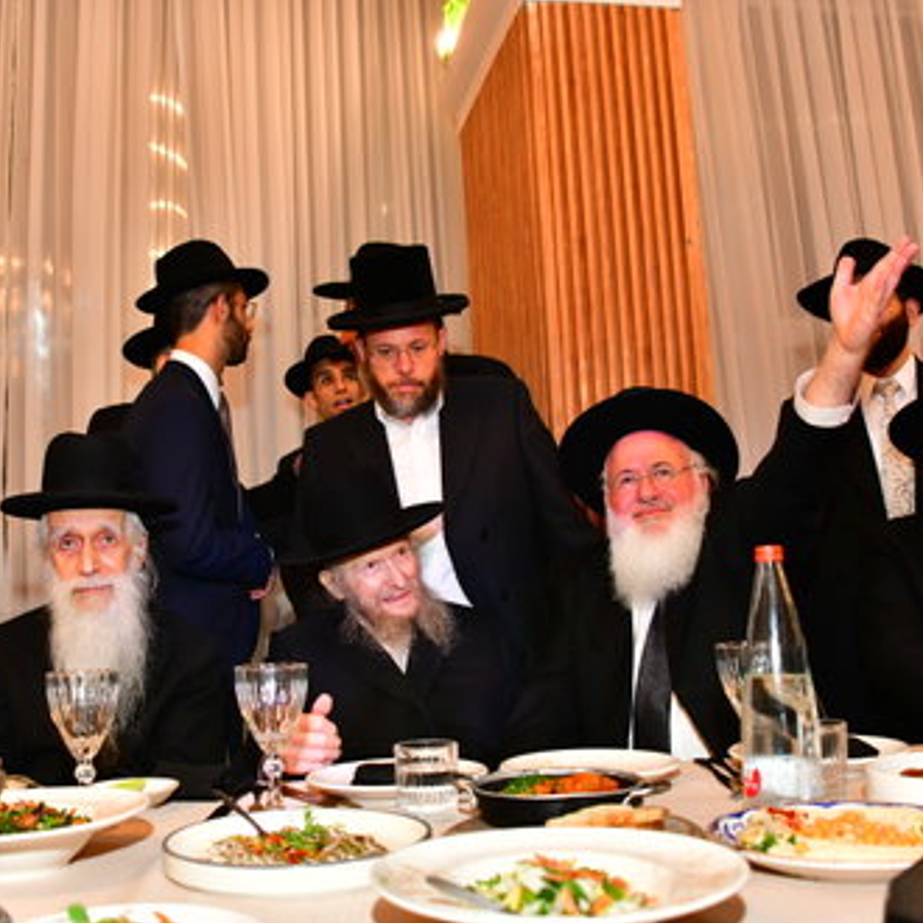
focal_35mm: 36
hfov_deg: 45.9
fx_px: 1086
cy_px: 463
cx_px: 394
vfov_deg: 46.0
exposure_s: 1/160
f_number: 5.6
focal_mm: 28
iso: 2500
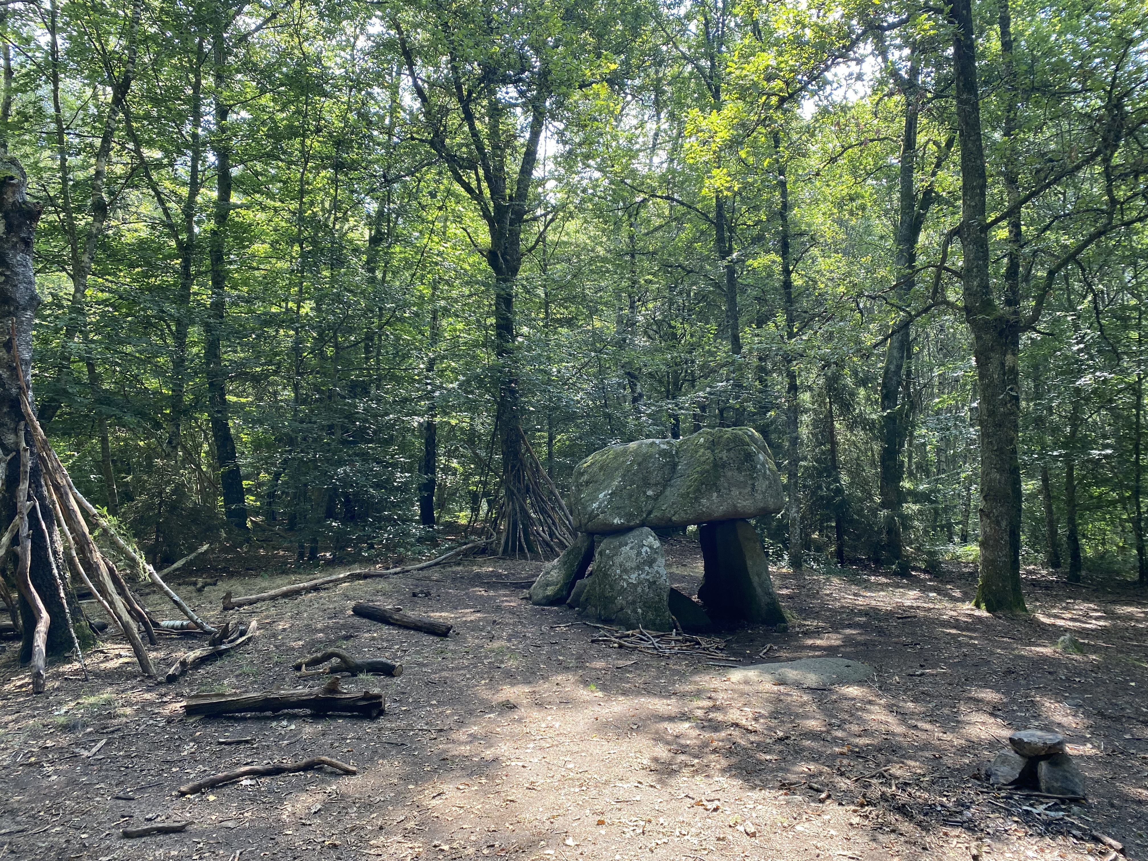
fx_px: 862
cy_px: 430
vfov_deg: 53.1
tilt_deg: +5.0
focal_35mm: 26
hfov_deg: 67.3
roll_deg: +1.0
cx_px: 574
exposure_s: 1/121
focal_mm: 4.25
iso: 64
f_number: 1.8
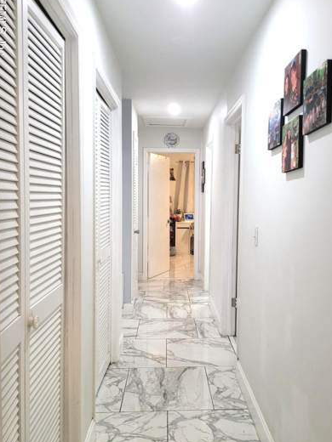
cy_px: 222
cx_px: 187
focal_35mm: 32
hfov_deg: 44.1
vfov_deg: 56.8
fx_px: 409
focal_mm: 5
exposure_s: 1/120
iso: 250
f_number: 1.8
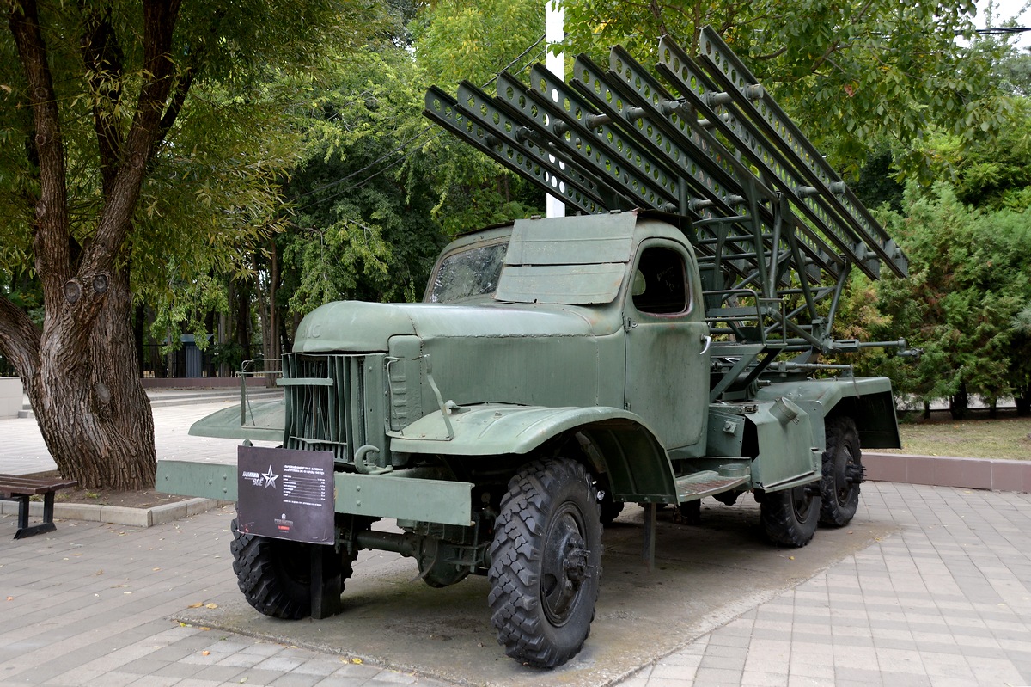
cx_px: 516
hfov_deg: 57.2
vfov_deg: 39.9
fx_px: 945
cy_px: 344
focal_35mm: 33
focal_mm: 22
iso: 400
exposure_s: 1/100
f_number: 5
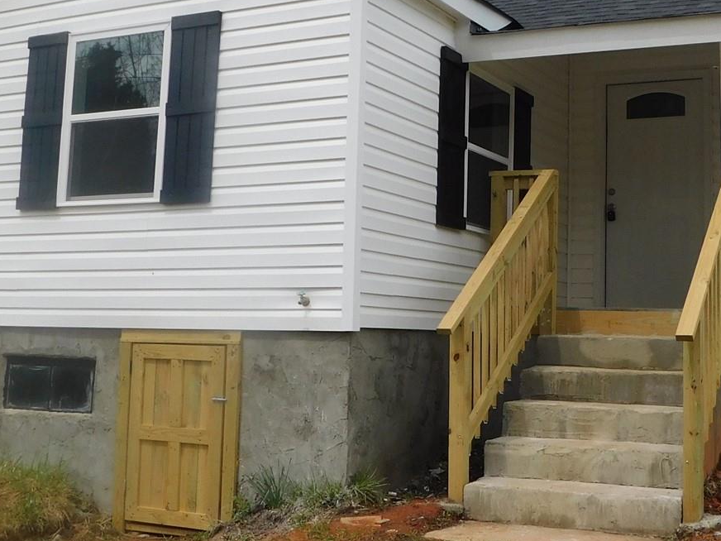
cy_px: 189
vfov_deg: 26.9
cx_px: 459
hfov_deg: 35.3
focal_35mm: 54
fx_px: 1125
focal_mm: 4
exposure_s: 1/500
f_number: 6
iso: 125
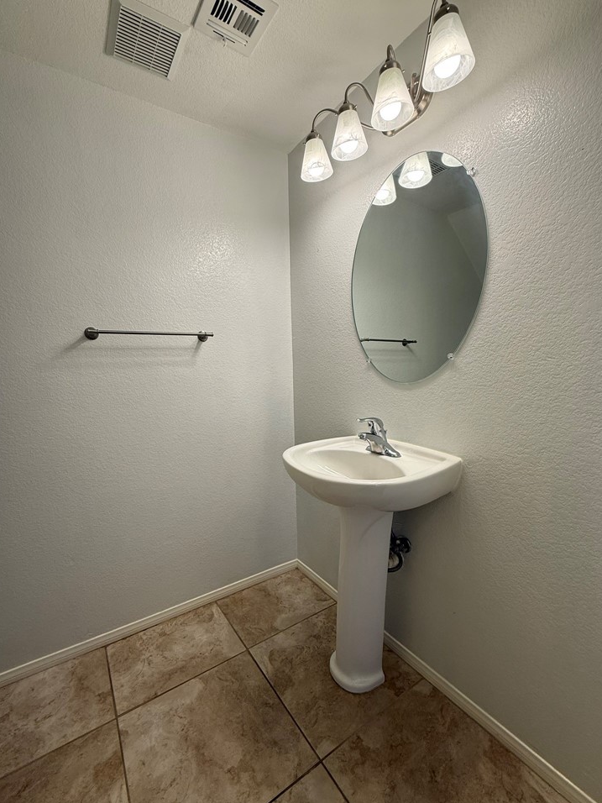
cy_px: 417
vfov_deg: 98.1
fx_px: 348
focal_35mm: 15
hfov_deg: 81.7
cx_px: 291
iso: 64
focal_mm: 2.22
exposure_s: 1/120
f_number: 2.2
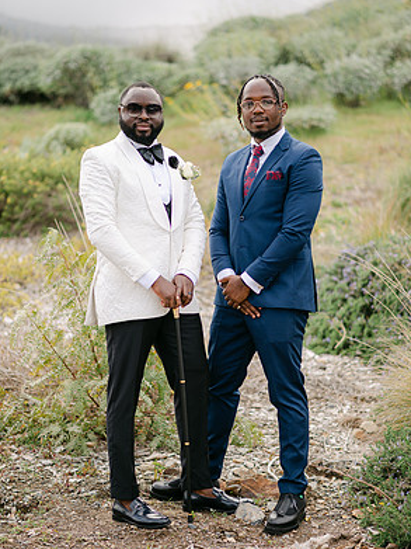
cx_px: 207
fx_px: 1489
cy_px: 278
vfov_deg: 20.9
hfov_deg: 15.7
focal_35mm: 94
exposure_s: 1/1600
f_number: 2
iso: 100
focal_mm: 85
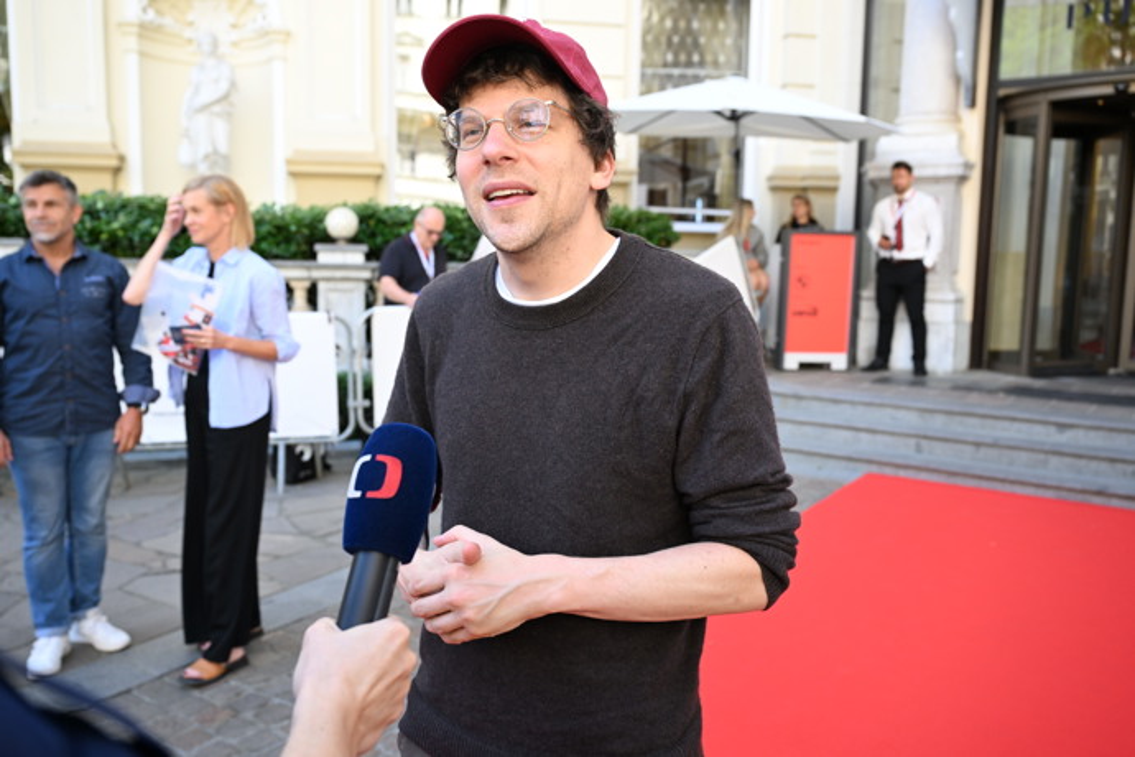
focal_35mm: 32
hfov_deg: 59.5
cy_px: 378
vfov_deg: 41.7
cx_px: 568
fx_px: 993
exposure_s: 1/800
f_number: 4.5
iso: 1250
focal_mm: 31.5
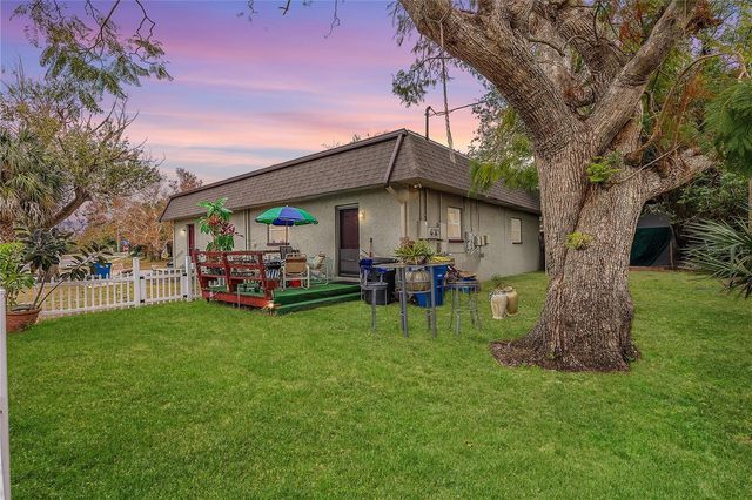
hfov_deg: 95.0
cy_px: 250
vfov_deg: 72.0
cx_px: 376
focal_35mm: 16
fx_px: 344
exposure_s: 1/1600
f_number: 9
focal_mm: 16.5
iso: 1600
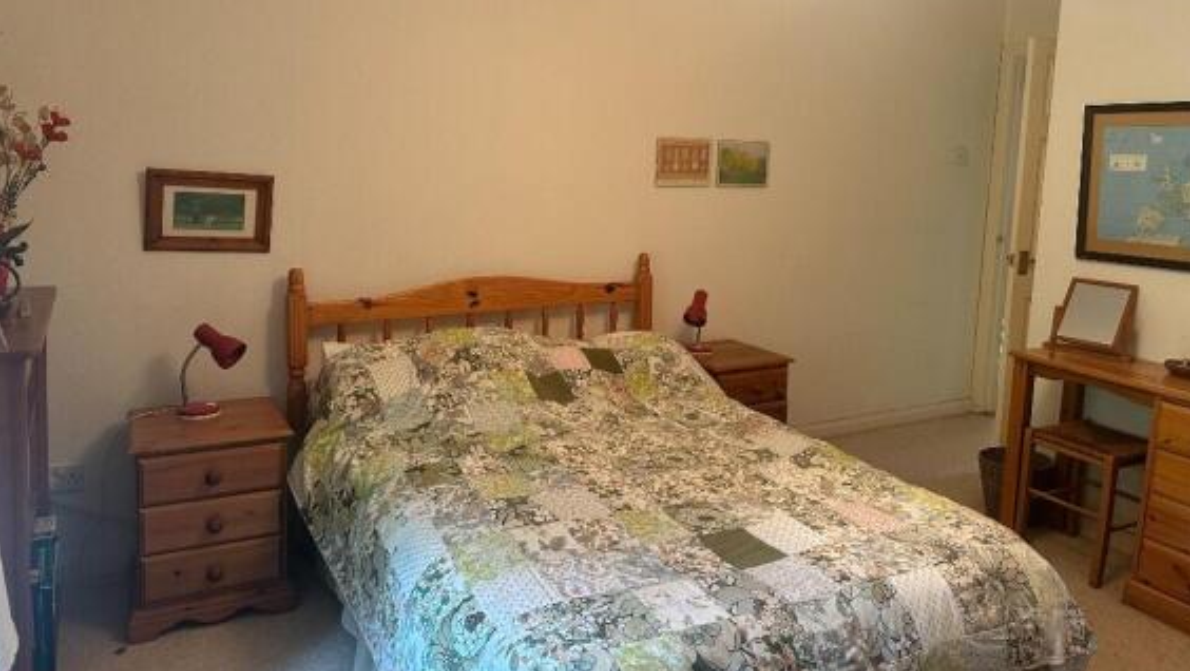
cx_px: 598
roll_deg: -1.7
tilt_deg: -6.6
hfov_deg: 69.8
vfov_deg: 42.5
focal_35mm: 27
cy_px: 239
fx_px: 852
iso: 250
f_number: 1.78
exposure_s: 1/50
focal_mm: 6.86
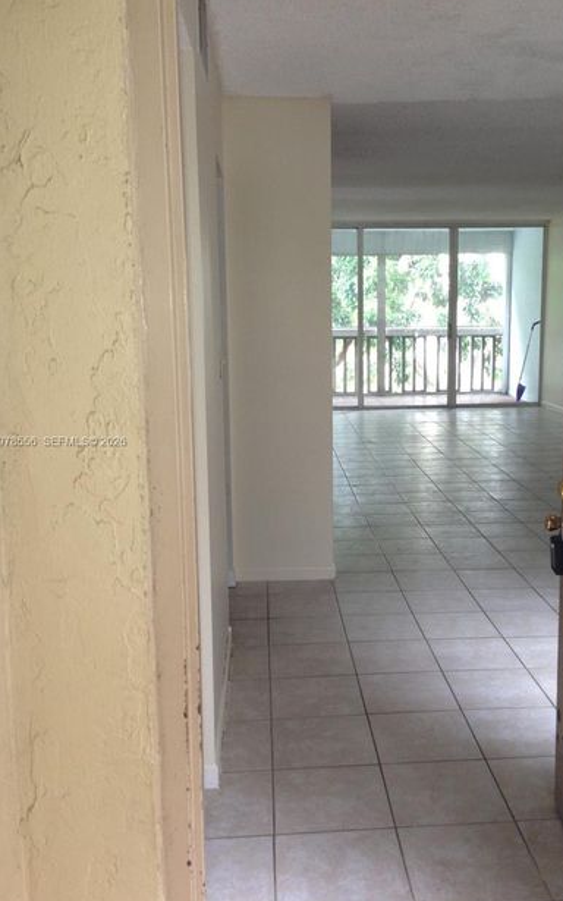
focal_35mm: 38
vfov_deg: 51.5
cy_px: 442
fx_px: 932
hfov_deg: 33.5
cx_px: 342
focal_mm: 4.13
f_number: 2.4
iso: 80
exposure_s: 1/20
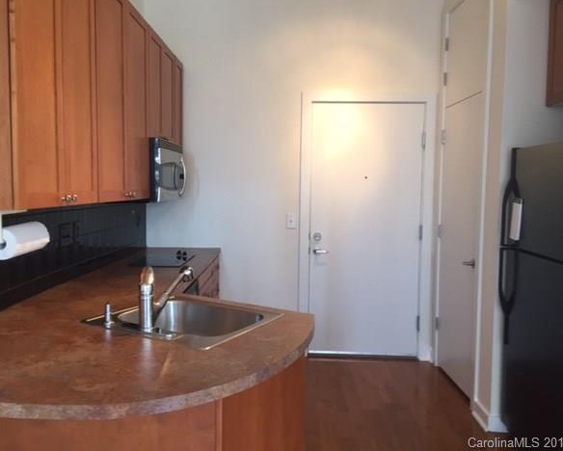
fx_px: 517
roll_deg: -0.3
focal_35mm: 31
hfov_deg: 57.1
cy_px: 221
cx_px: 270
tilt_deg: -4.6
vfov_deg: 47.2
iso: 100
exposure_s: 1/30
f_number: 2.2
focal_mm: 4.15
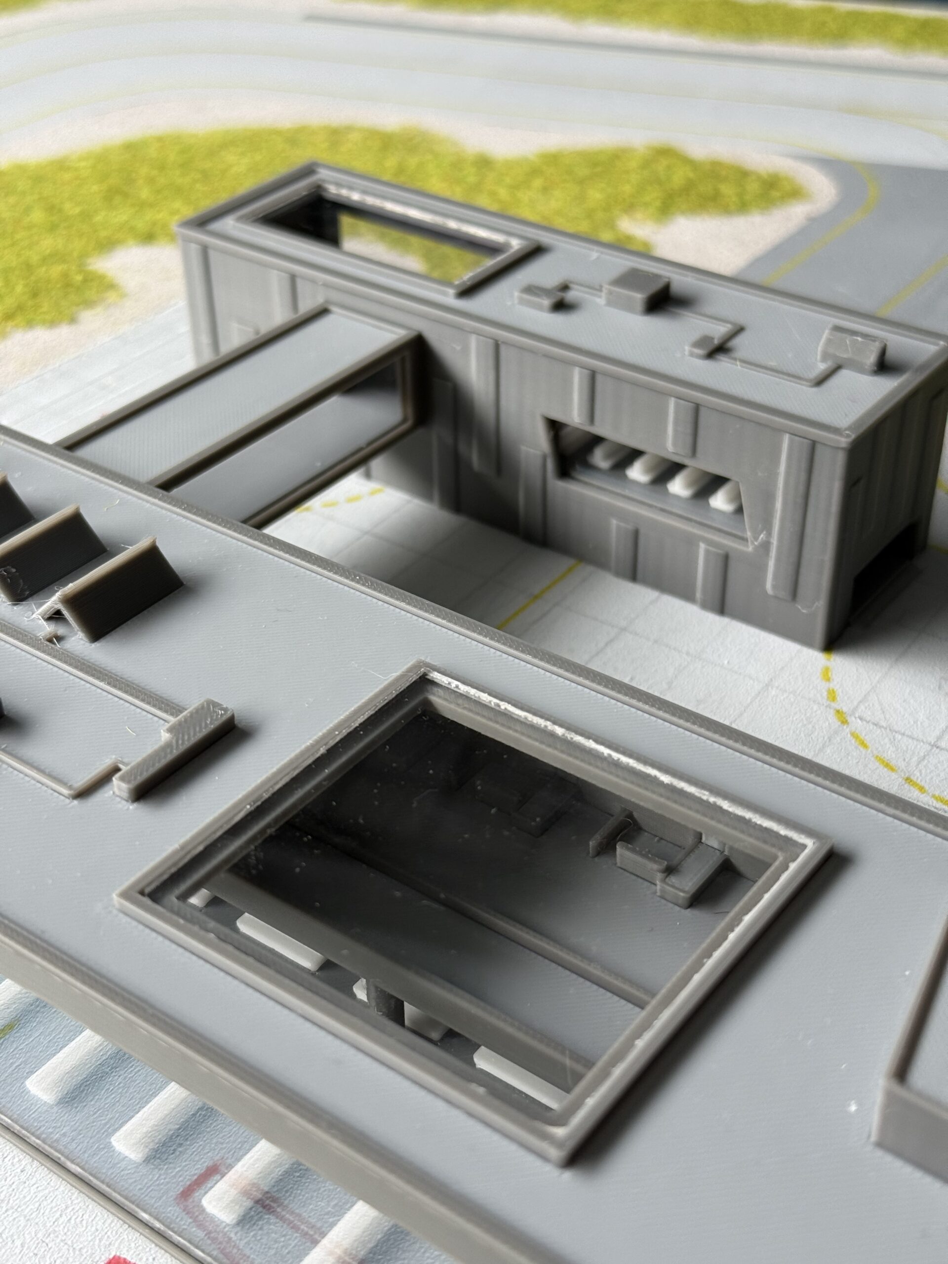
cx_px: 474
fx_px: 1753
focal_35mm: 48
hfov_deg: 30.3
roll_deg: -0.6
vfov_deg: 39.7
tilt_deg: -34.3
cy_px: 632
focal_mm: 6.76
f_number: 1.78
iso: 80
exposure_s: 1/121
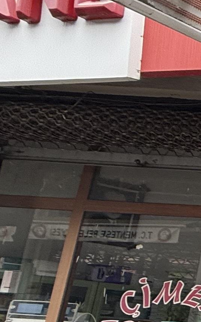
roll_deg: -3.7
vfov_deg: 28.6
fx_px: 614
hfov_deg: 8.9
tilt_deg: +9.4
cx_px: 746
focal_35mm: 70
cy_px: 266
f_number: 2.2
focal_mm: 2.22
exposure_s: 1/110
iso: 64
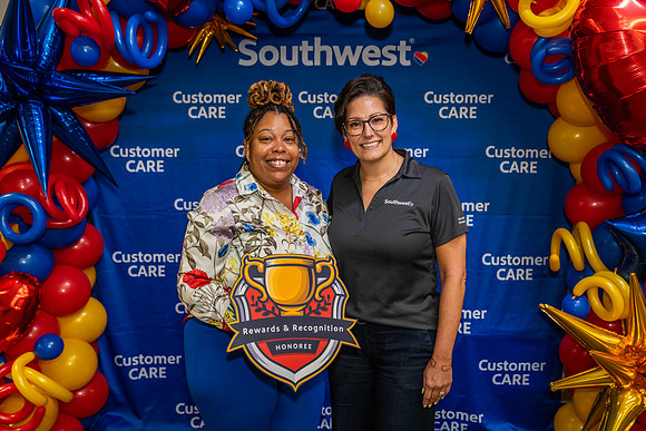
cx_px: 323
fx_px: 679
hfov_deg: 50.9
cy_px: 216
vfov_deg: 35.2
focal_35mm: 38
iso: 1250
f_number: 4
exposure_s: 1/160
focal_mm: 37
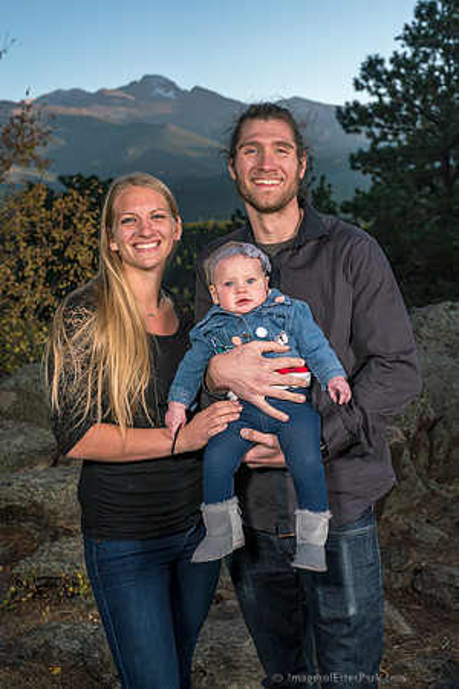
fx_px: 861
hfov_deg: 29.9
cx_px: 230
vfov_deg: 43.6
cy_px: 344
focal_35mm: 45
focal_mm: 45
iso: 100
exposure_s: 1/250
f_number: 6.3
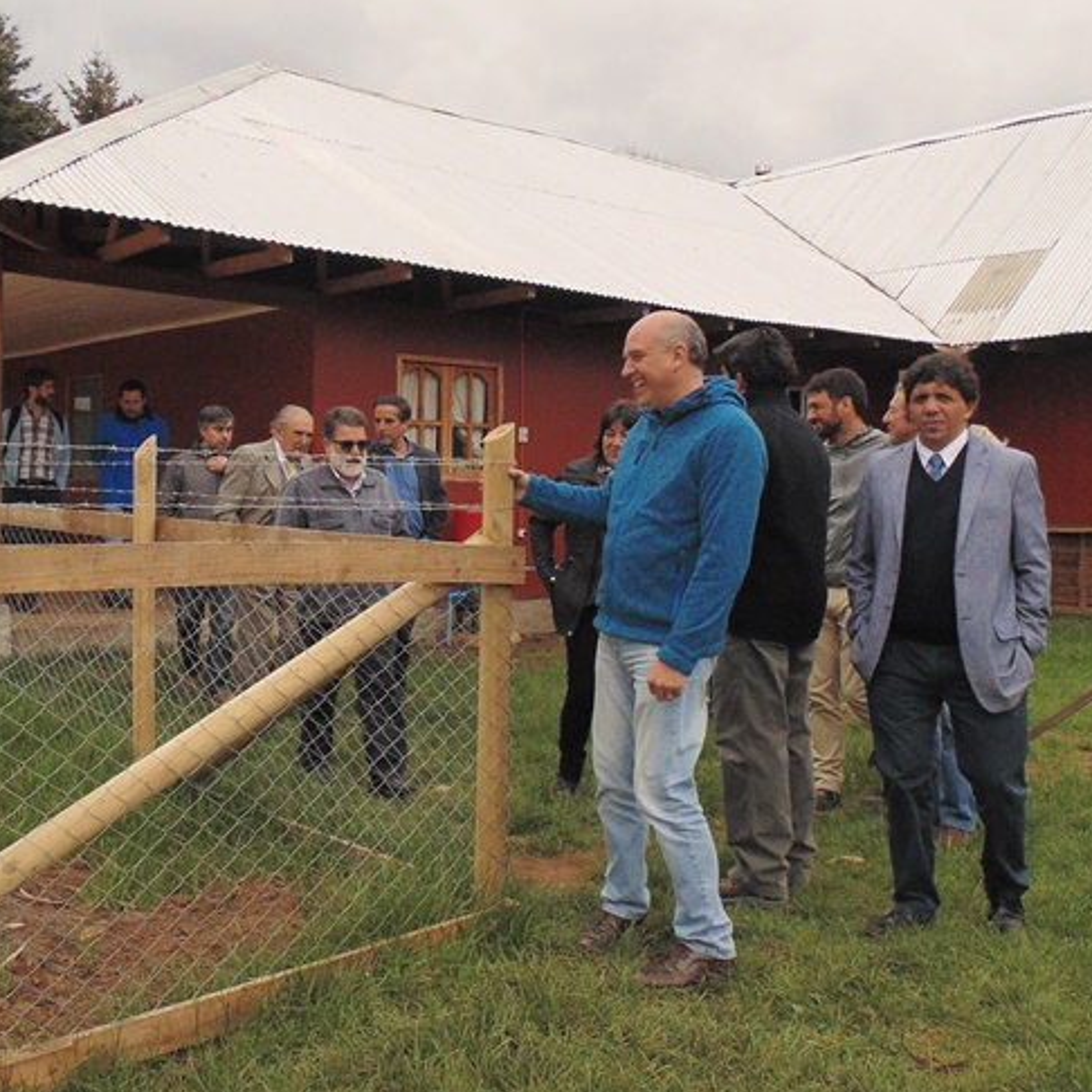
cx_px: 418
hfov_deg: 45.7
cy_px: 502
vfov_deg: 46.0
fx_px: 1285
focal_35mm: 36
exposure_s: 1/200
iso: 200
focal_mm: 4
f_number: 9.7
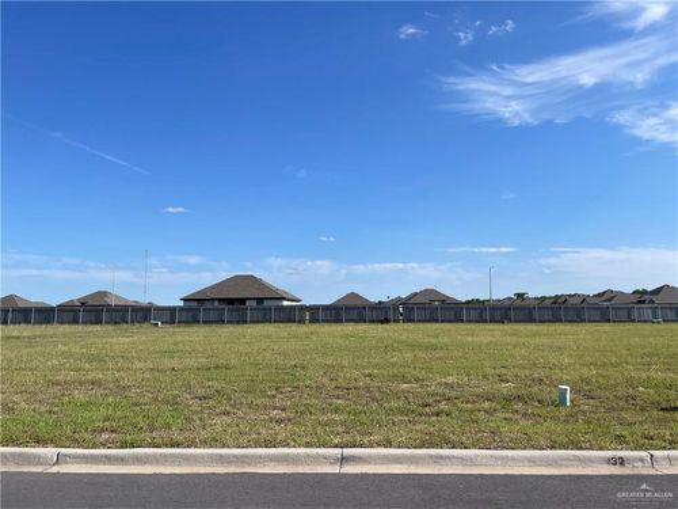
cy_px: 254
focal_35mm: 26
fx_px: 509
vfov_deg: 53.1
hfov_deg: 67.3
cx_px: 339
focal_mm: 4.2
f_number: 1.6
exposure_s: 1/6897
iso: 50
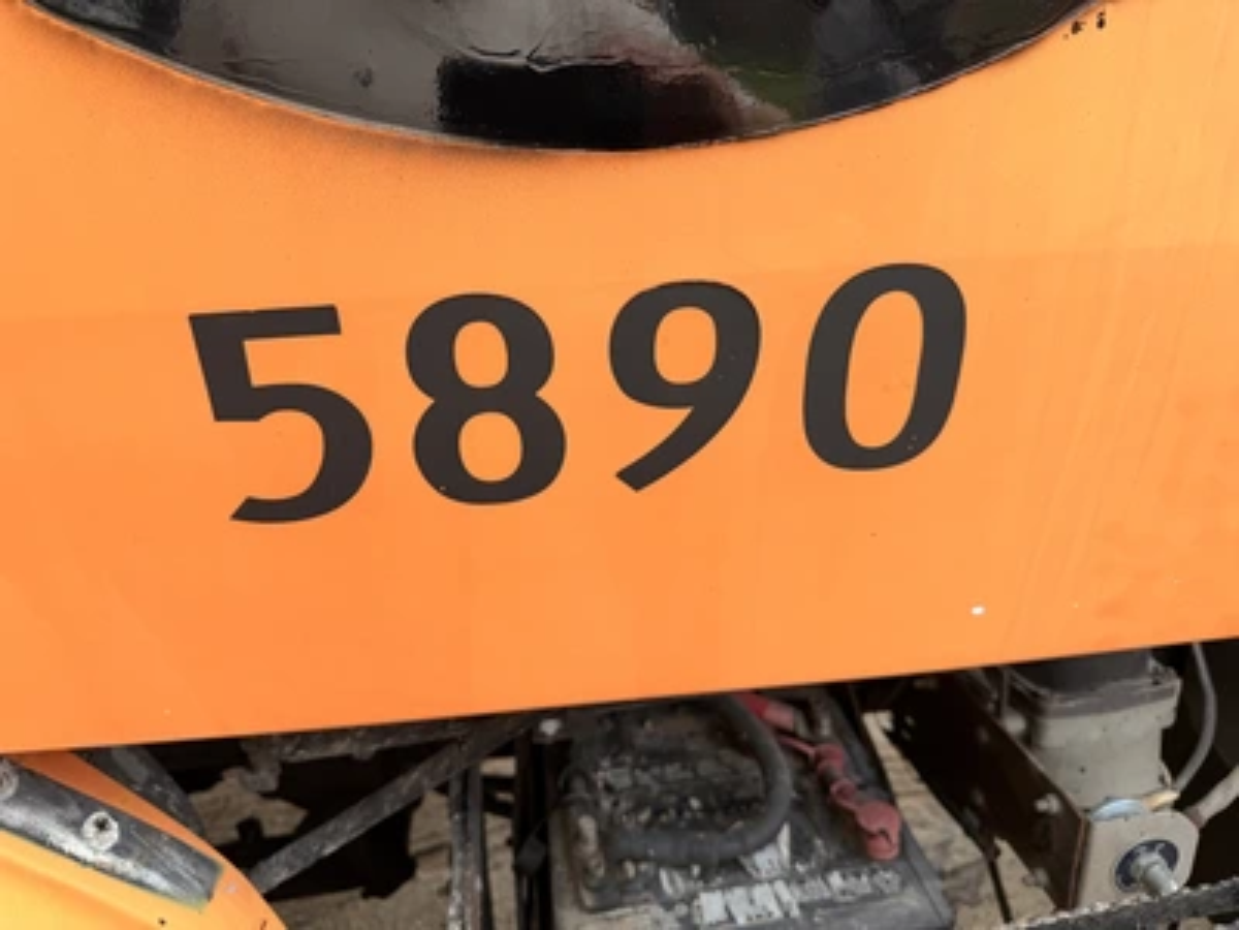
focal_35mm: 24
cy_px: 465
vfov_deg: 56.8
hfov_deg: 71.6
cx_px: 620
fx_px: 859
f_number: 1.78
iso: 80
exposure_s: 1/627
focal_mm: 6.76
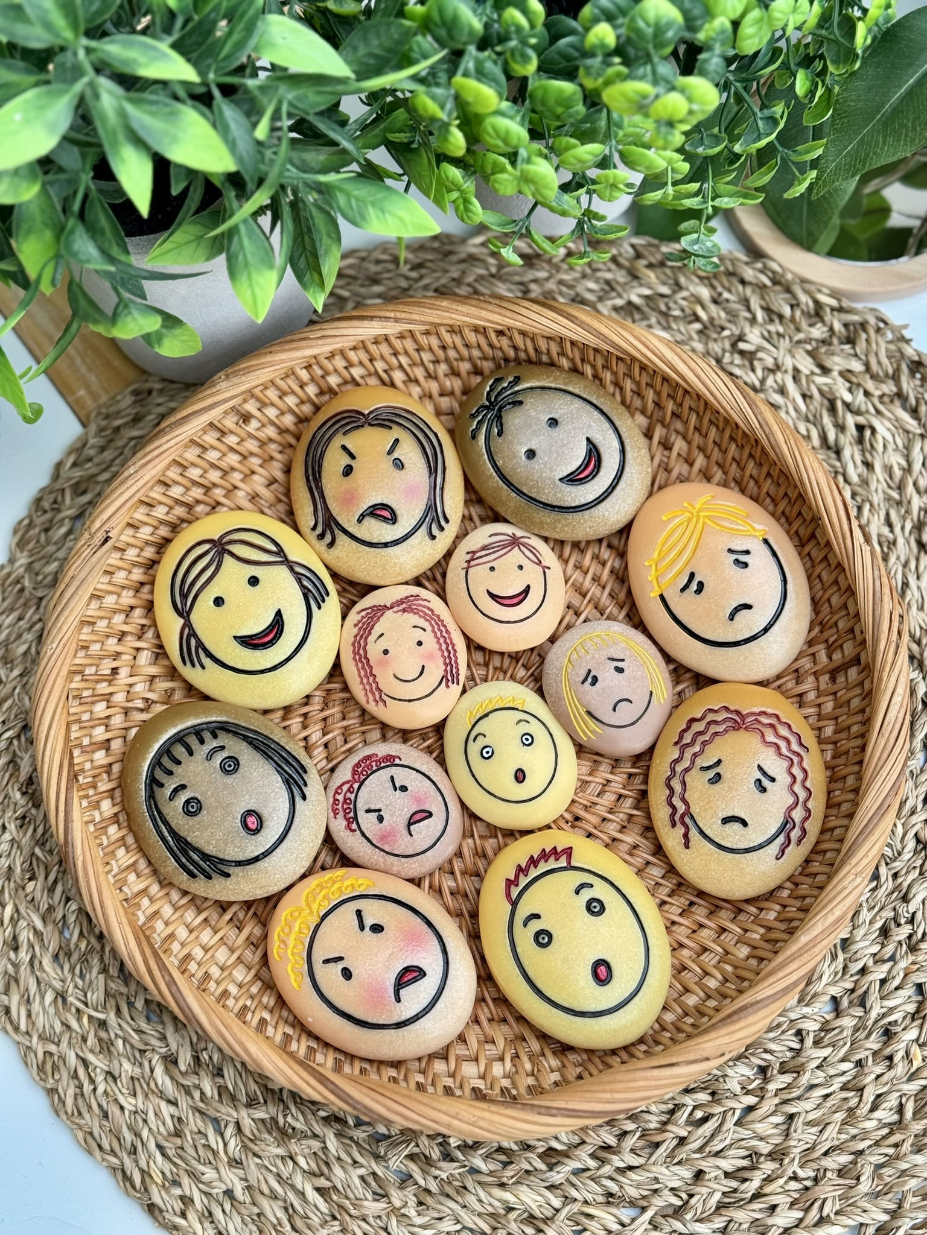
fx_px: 1714
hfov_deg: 30.3
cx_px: 464
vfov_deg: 39.7
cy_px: 618
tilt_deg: -74.1
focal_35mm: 48
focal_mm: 6.76
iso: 64
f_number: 1.78
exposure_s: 1/193
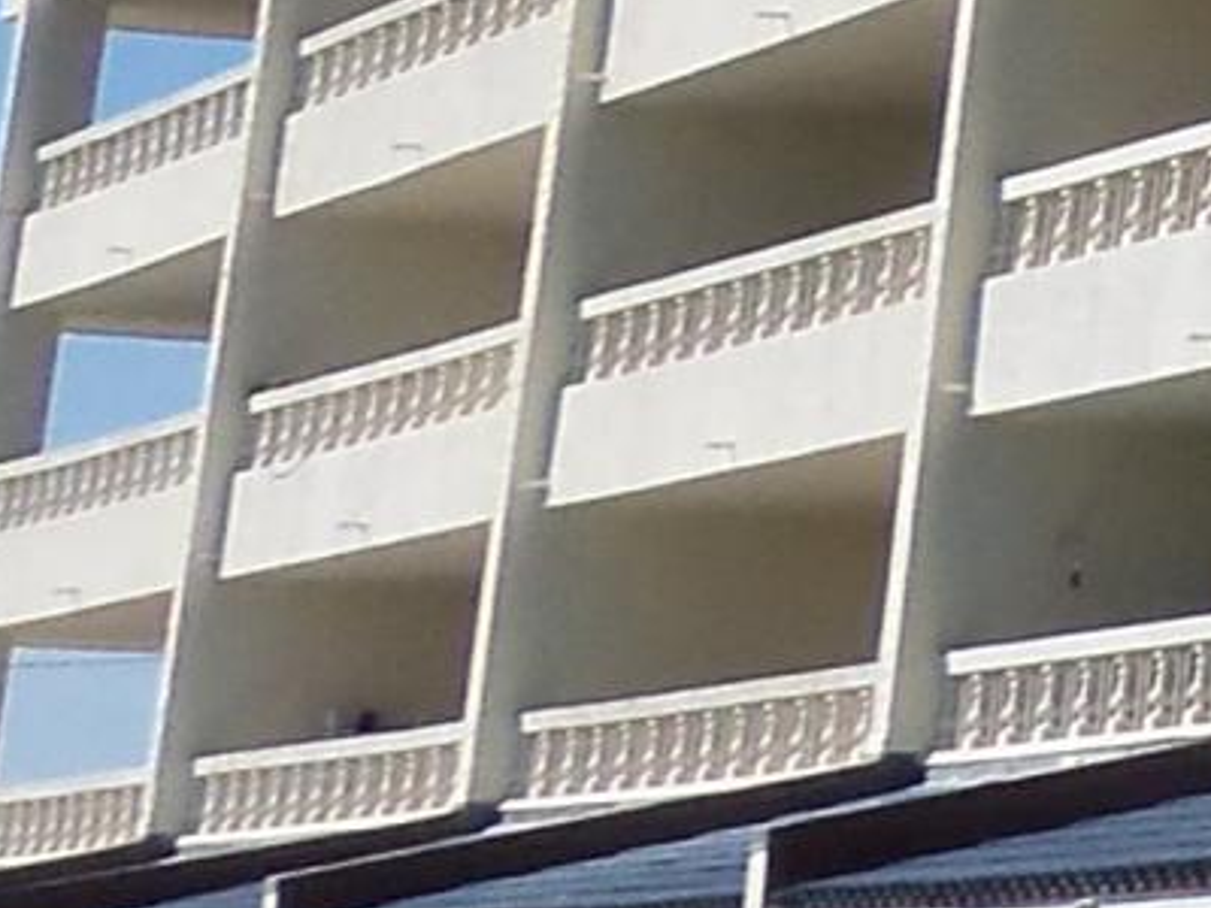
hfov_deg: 7.7
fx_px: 7347
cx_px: 4042
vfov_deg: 6.6
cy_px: -1510
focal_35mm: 210
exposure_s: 1/250
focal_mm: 5.1
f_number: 8.6
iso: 64
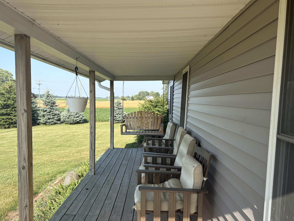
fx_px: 263
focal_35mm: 31
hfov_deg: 58.4
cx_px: 147
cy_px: 123
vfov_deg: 45.4
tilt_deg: -4.0
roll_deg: -0.4
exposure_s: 1/1393
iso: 50
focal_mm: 5.96
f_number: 1.6
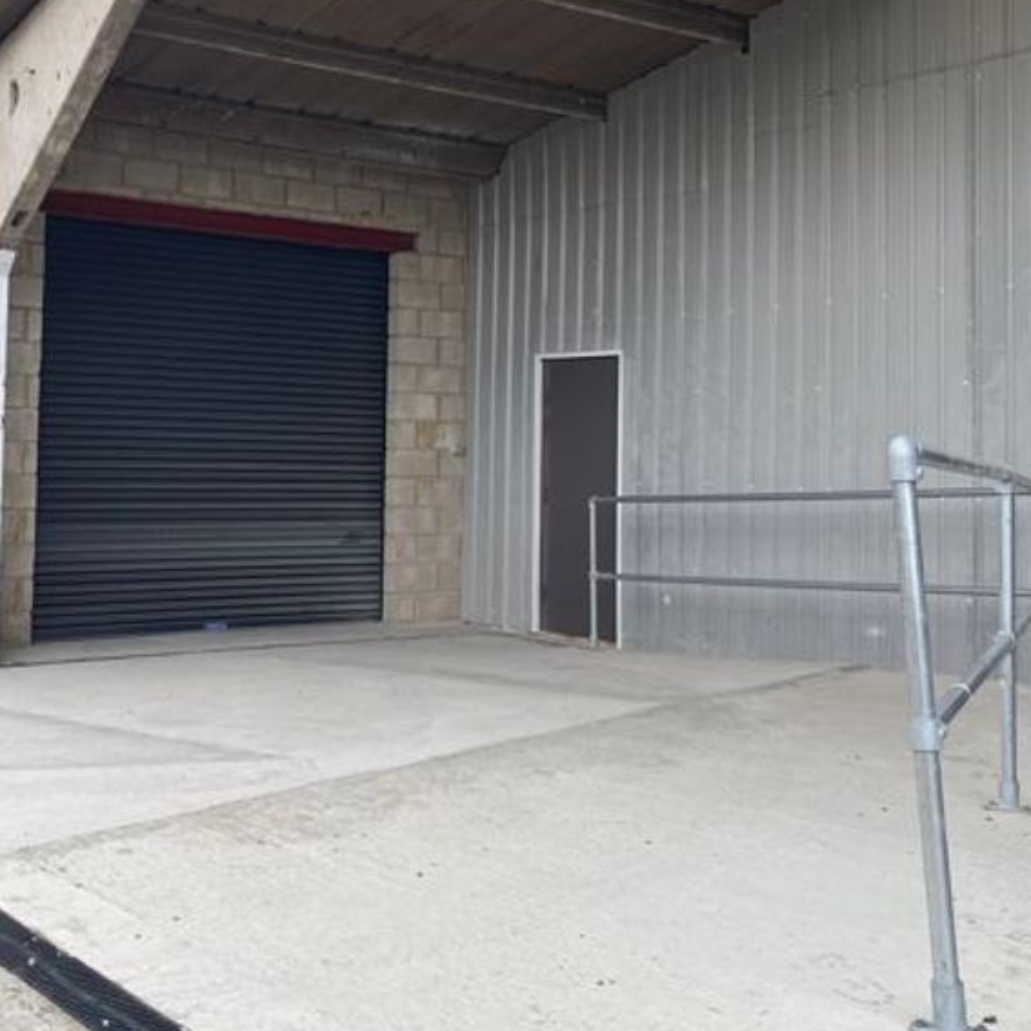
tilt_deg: +1.9
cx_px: 338
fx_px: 1516
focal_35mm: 45
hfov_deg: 37.1
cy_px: 355
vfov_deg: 37.2
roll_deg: +0.0
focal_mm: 5.1
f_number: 1.6
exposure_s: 1/550
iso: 50
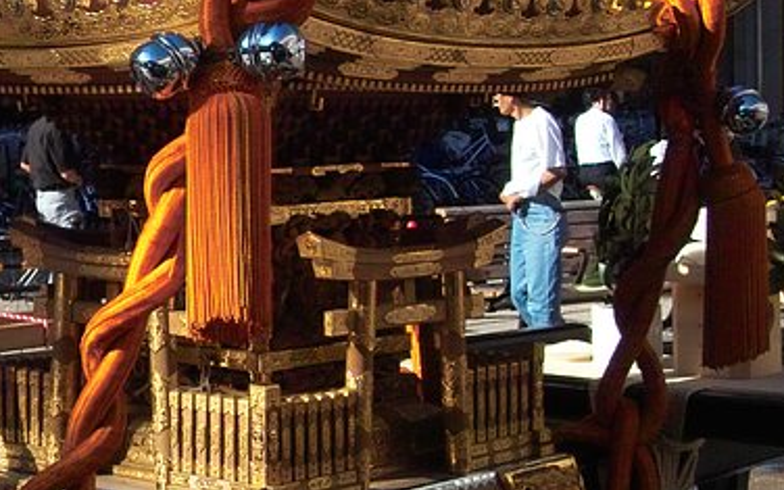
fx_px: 2137
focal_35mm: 100
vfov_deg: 12.9
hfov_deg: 20.7
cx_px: 231
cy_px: -26
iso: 200
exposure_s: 1/250
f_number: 9.5
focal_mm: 21
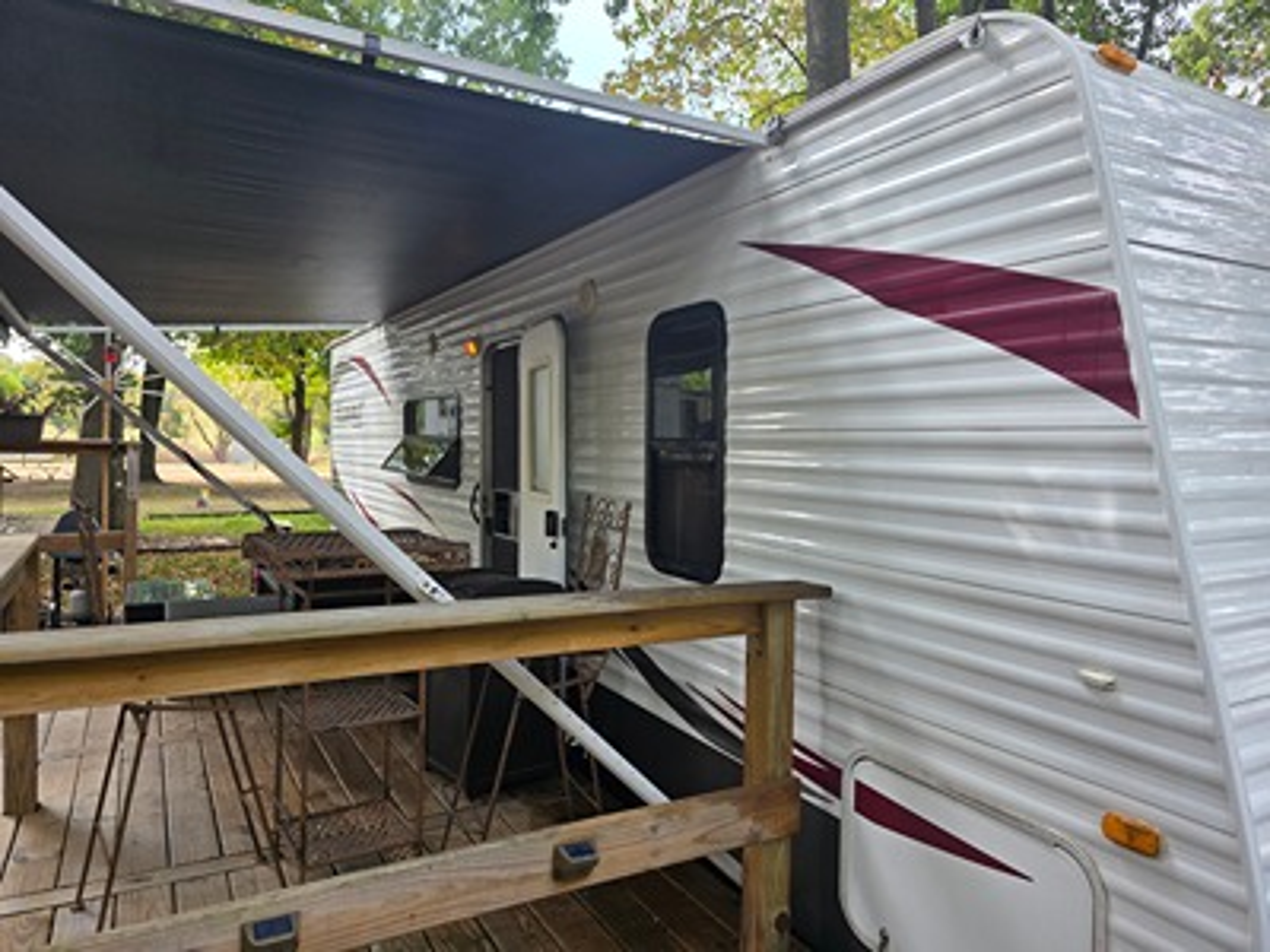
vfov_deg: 58.9
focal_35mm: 23
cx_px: 635
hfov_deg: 73.9
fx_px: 844
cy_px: 476
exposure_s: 1/359
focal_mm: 6.3
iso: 64
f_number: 1.7
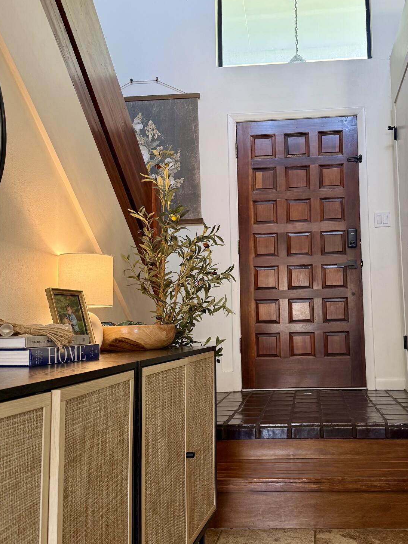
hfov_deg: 42.3
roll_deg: +0.8
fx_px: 519
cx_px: 277
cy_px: 280
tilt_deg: +3.8
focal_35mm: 33
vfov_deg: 55.3
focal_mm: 6.76
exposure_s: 1/60
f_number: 1.78
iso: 100
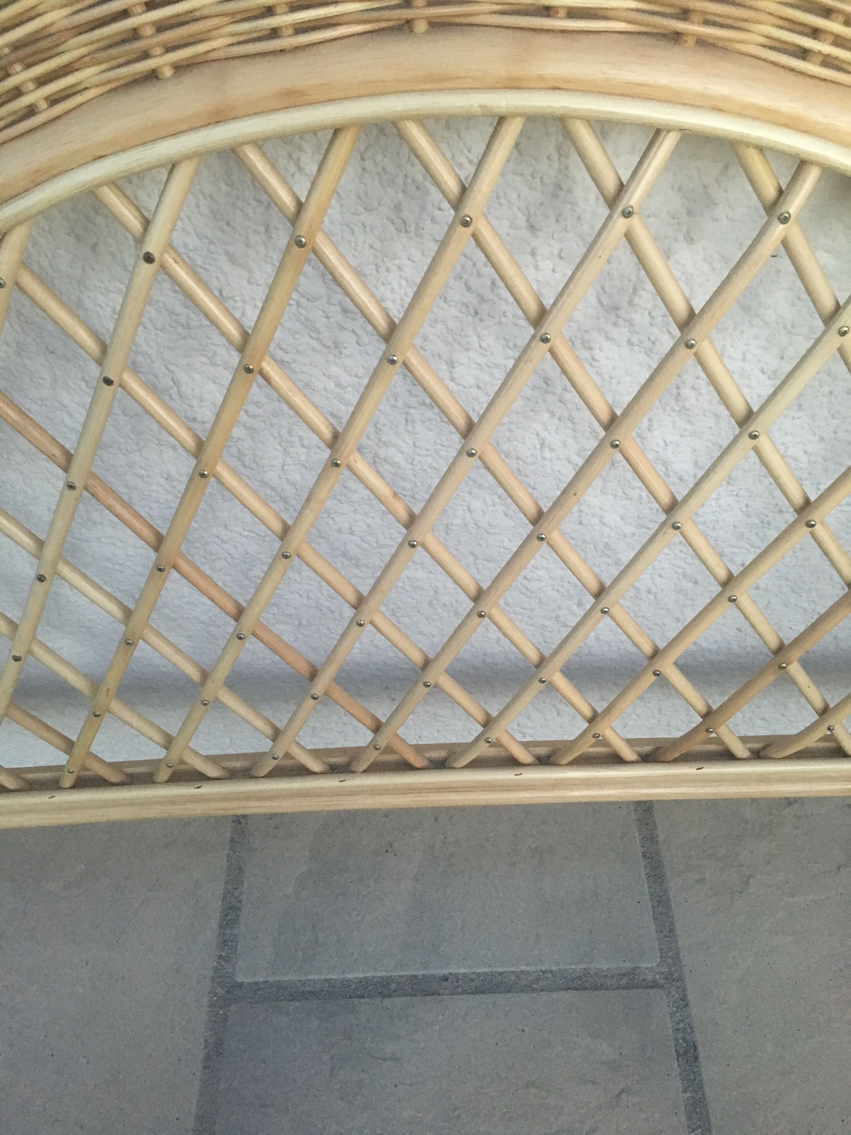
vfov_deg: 61.7
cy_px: 568
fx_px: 951
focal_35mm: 29
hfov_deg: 48.2
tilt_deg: -49.7
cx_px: 426
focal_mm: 4.15
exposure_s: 1/17
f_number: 2.2
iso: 200
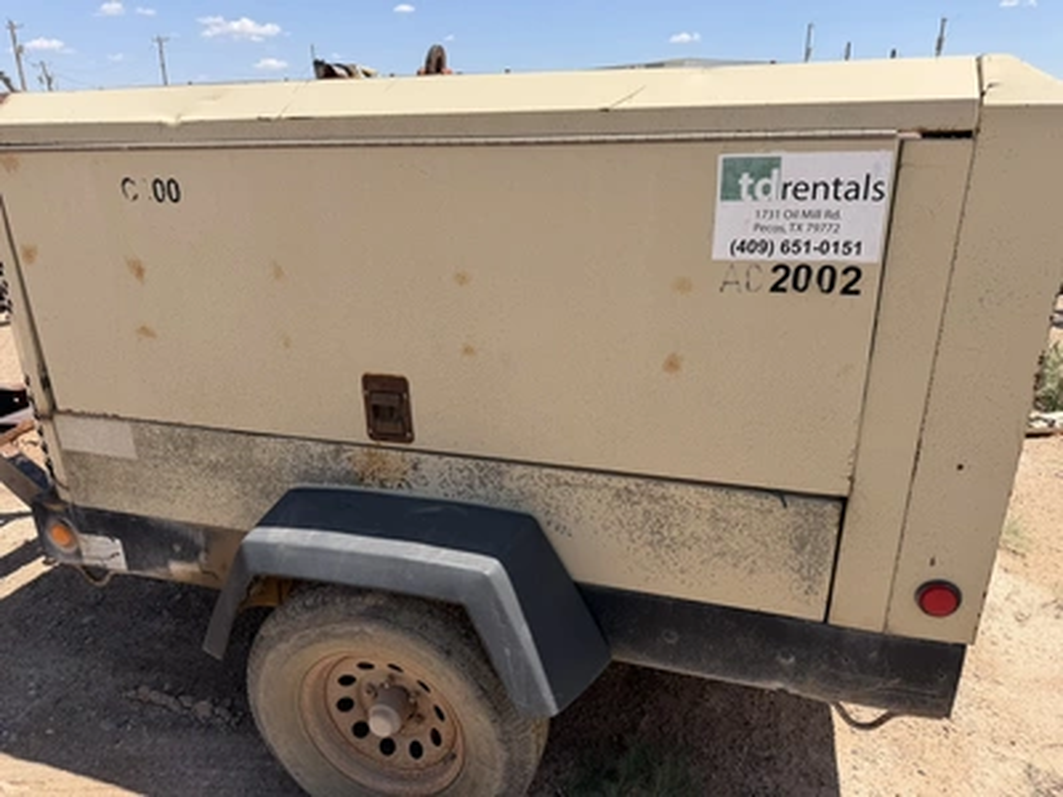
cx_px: 532
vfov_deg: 56.8
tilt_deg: -20.4
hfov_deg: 71.6
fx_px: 737
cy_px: 398
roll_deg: -1.0
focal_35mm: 24
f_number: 1.78
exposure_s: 1/4405
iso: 80
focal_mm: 6.76
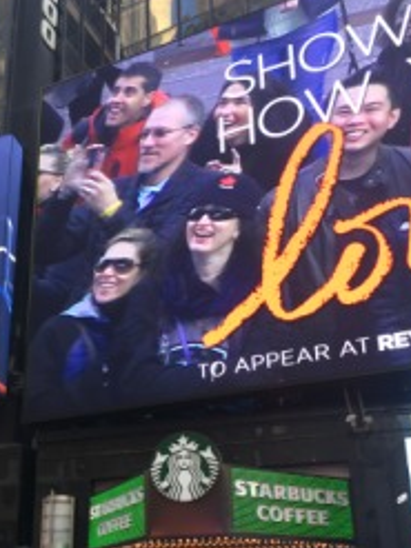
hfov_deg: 33.3
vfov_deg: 43.0
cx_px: 140
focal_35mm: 43
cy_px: 386
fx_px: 681
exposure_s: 1/60
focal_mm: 4.15
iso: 25
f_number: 2.2
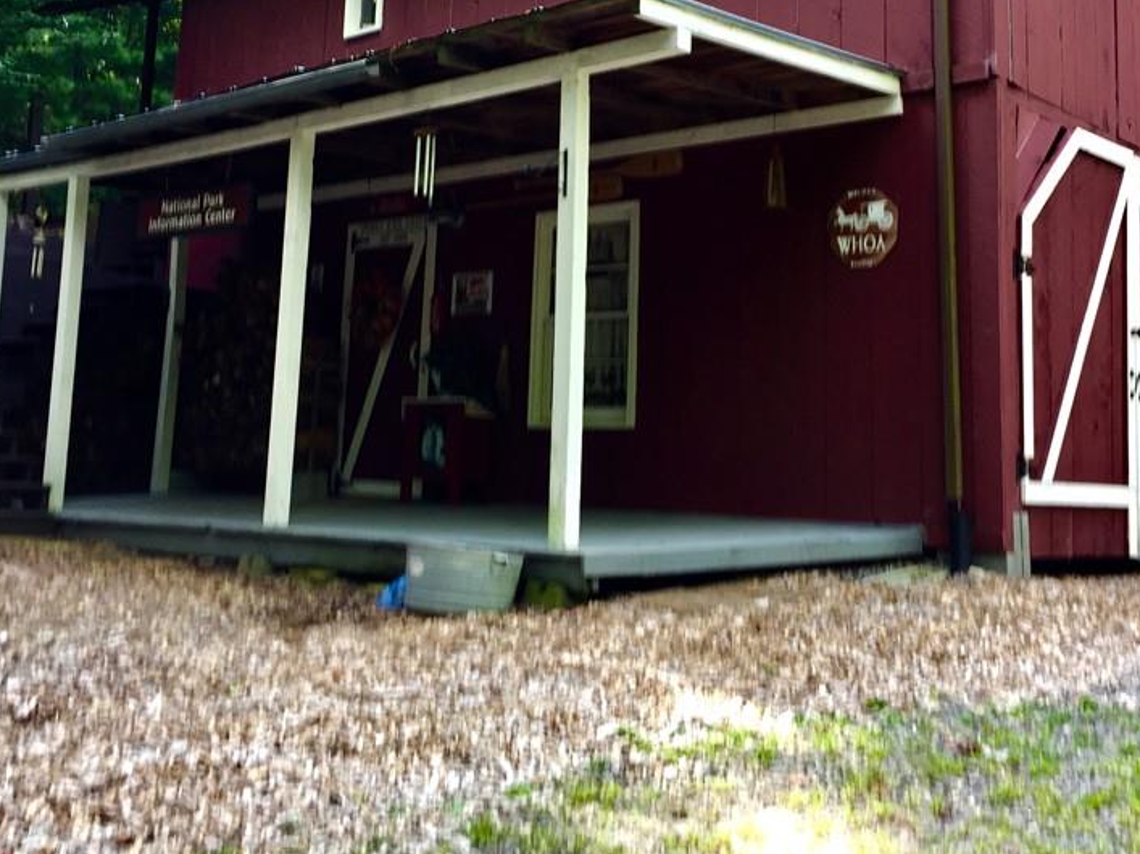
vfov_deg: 33.8
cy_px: 242
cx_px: 582
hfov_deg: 44.8
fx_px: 1383
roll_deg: -4.2
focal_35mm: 42
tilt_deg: +9.0
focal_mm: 4.15
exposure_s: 1/60
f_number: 2.2
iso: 32
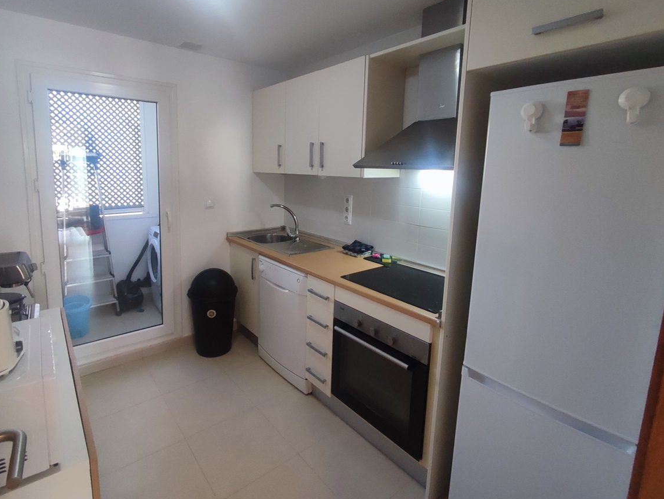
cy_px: 221
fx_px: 345
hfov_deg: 87.3
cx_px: 292
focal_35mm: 18
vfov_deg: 71.4
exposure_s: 1/50
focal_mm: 1.65
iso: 320
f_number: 2.2
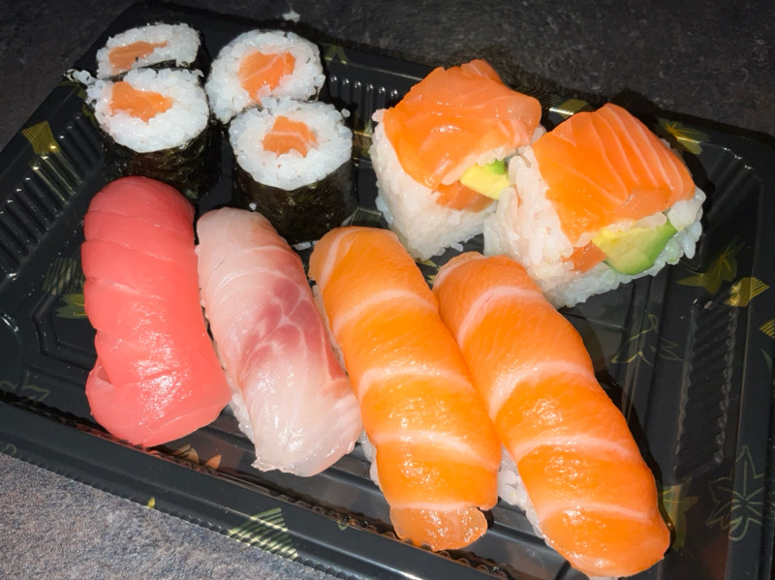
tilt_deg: -57.4
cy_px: 290
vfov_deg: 48.2
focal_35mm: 29
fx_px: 649
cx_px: 388
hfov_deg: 61.7
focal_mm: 3
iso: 16
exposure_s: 1/170
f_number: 1.8
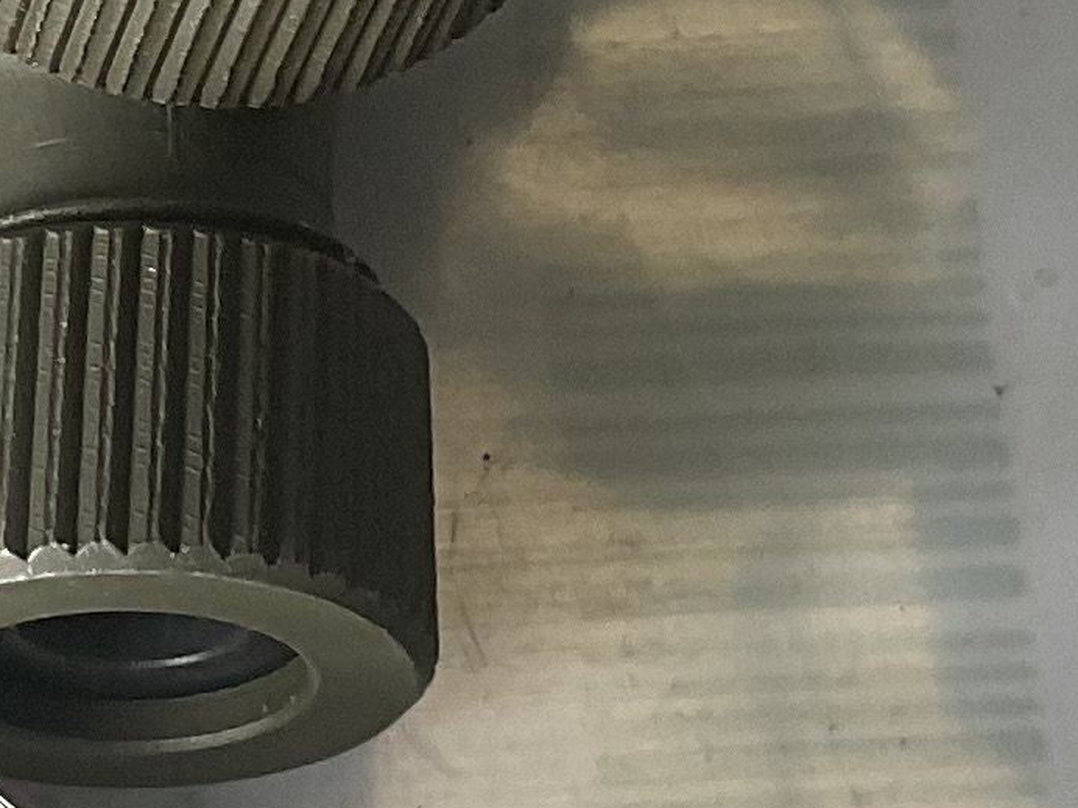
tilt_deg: -69.8
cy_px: 33
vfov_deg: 8.7
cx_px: 315
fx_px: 5263
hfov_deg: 11.7
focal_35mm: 169
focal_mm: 3
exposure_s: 1/120
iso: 32
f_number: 1.8
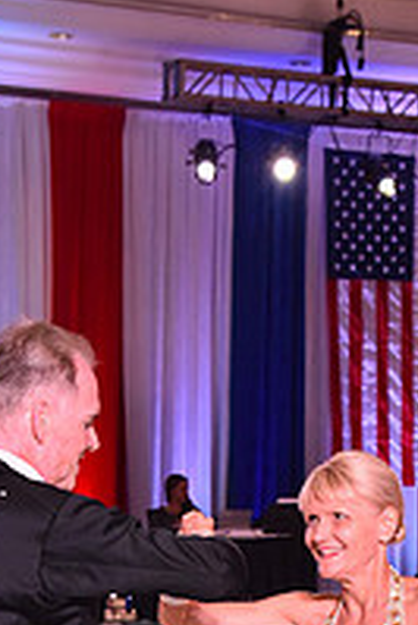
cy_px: 823
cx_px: 234
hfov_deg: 9.8
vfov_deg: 14.0
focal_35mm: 140
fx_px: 2434
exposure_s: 1/320
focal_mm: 48
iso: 2500
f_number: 6.3
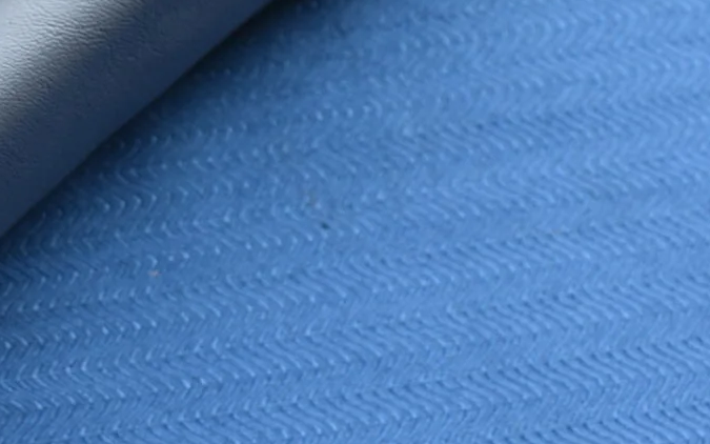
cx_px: -265
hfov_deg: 16.7
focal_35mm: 116
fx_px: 2245
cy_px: -34
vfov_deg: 11.2
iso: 200
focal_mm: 20
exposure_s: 1/160
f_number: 5.6
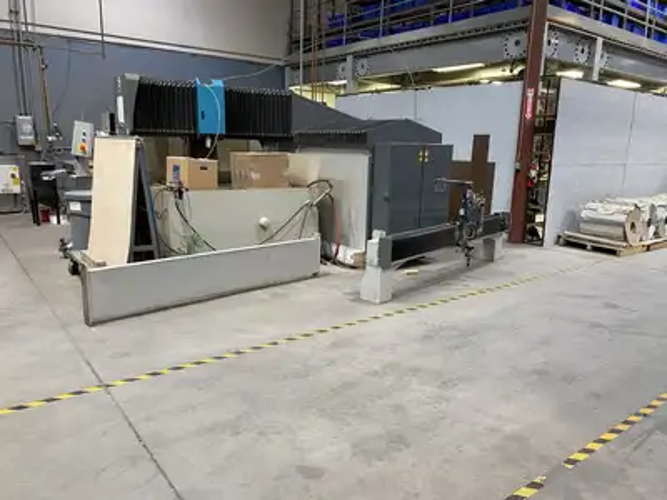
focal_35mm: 26
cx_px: 334
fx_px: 501
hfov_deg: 67.3
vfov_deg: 53.1
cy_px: 250
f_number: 1.8
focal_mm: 4.2
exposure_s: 1/60
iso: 80
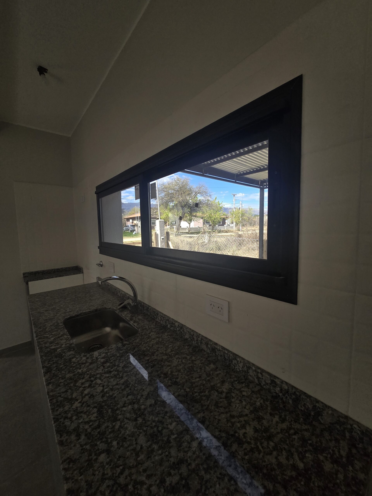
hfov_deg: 89.9
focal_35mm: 13
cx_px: 186
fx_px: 186
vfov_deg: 106.2
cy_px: 248
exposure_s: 1/2000
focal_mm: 2.2
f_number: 2.2
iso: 160
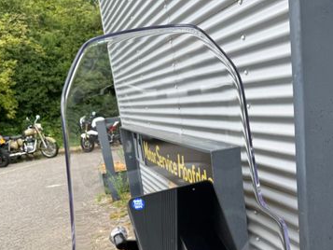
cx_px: 165
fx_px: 414
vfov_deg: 32.1
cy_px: 223
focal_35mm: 43
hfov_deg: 43.8
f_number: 1.78
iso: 80
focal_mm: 6.76
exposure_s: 1/831
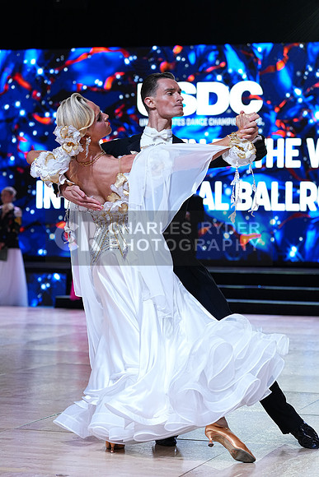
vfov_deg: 21.9
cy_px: 238
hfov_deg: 14.7
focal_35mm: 93
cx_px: 160
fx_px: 1235
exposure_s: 1/500
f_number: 4
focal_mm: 93
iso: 1000
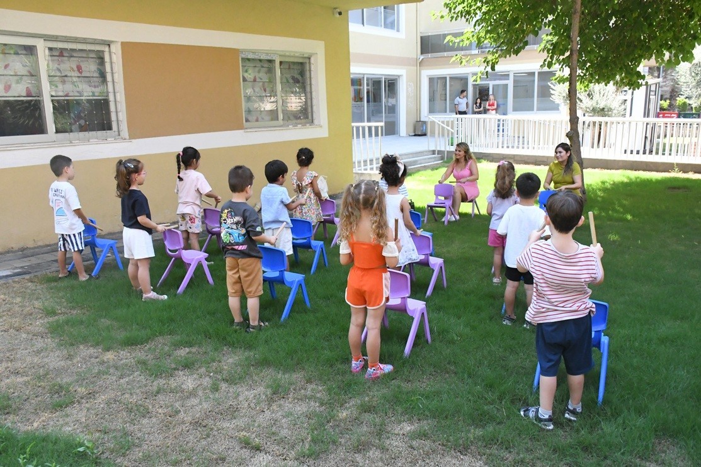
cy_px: 234
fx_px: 584
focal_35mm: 30
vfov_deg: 43.6
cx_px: 350
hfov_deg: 61.9
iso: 7200
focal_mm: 20
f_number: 6.3
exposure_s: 1/3200
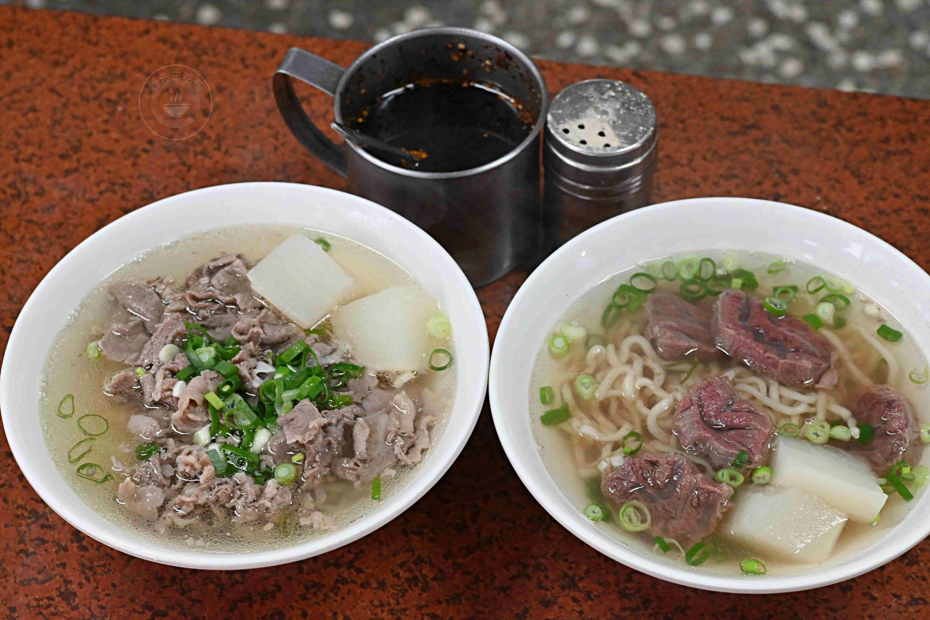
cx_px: 465
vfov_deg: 18.2
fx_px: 1937
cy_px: 310
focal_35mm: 75
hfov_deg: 27.0
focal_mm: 50
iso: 3200
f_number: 5.6
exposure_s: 1/125
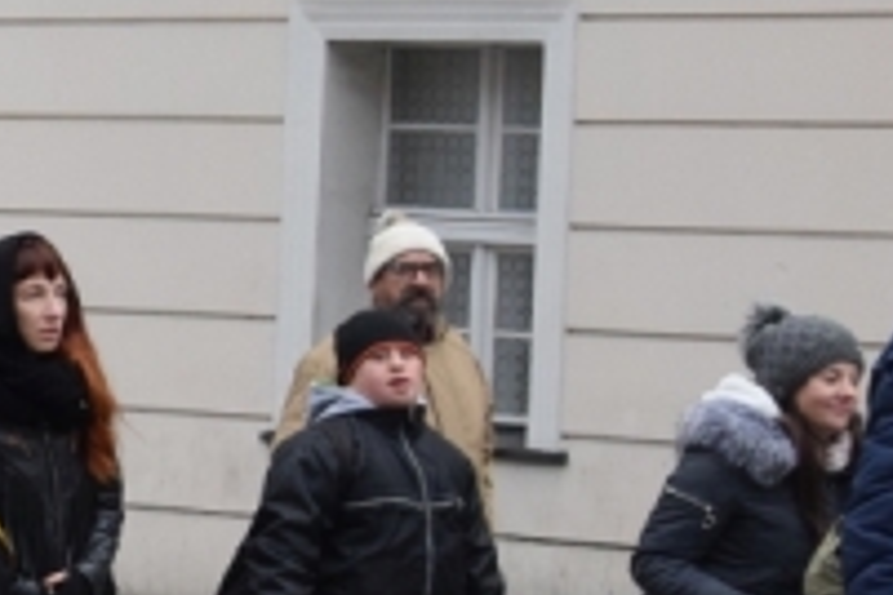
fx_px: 6226
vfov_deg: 5.5
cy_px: 249
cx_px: -755
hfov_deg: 7.9
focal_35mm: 251
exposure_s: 1/250
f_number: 8
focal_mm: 42
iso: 1600
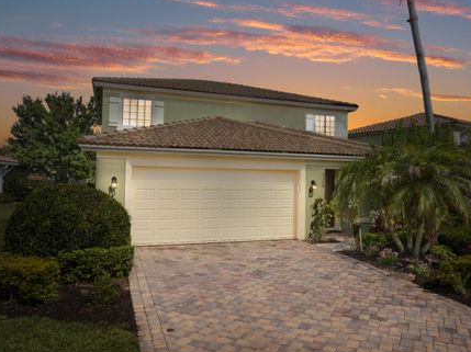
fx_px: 381
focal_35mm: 28
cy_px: 174
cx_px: 262
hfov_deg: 63.3
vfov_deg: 49.7
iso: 100
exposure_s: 1/60
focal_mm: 12.29
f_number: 5
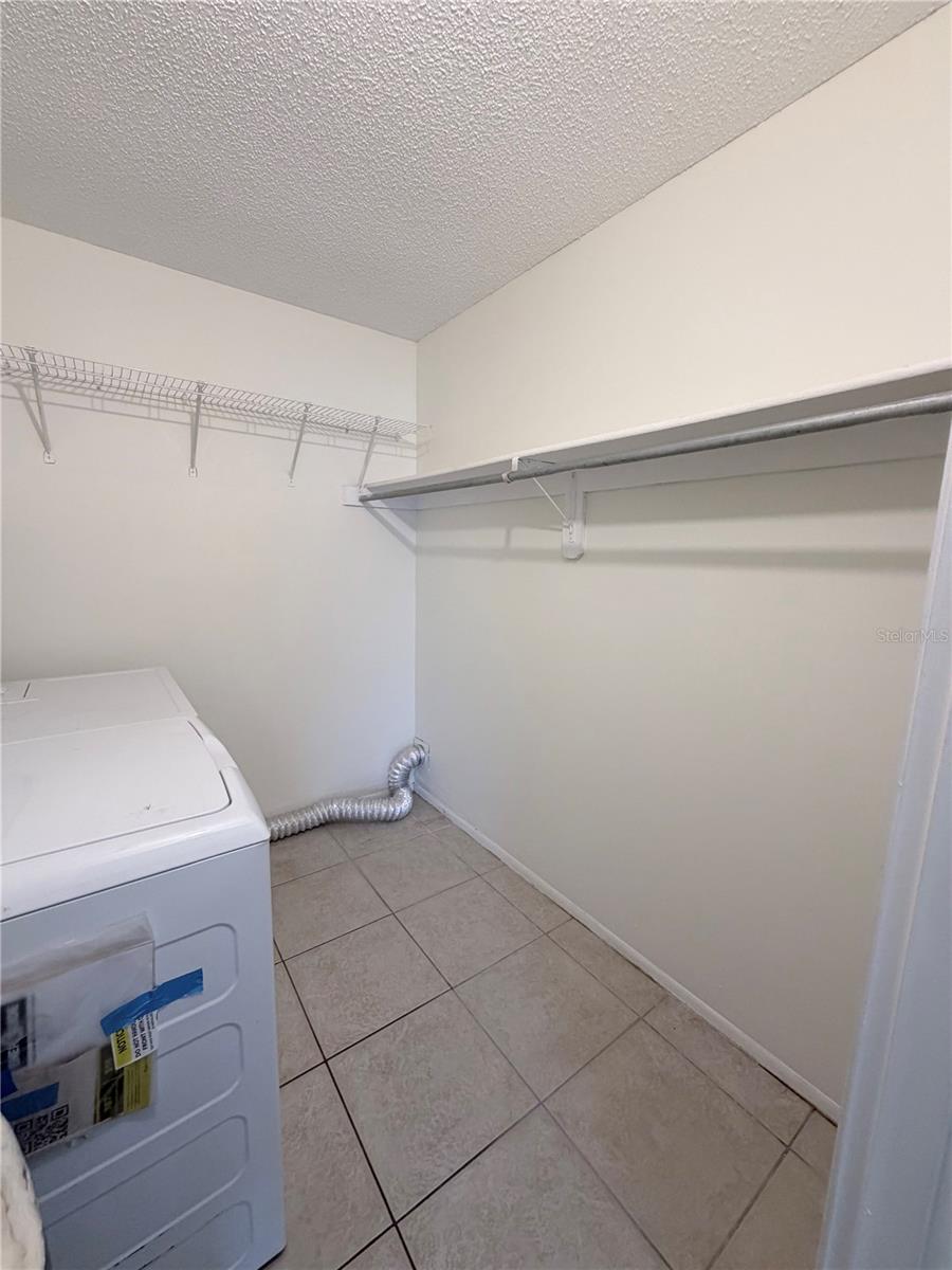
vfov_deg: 102.1
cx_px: 476
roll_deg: -1.6
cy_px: 635
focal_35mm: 14
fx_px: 513
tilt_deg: -8.5
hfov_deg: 85.7
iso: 250
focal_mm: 2.22
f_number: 2.2
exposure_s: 1/120
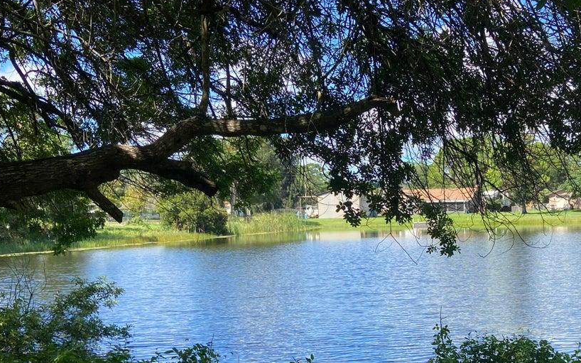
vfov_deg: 27.2
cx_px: 429
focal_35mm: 46
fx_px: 728
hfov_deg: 42.3
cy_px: 310
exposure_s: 1/767
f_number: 1.8
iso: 32
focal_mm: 4.25
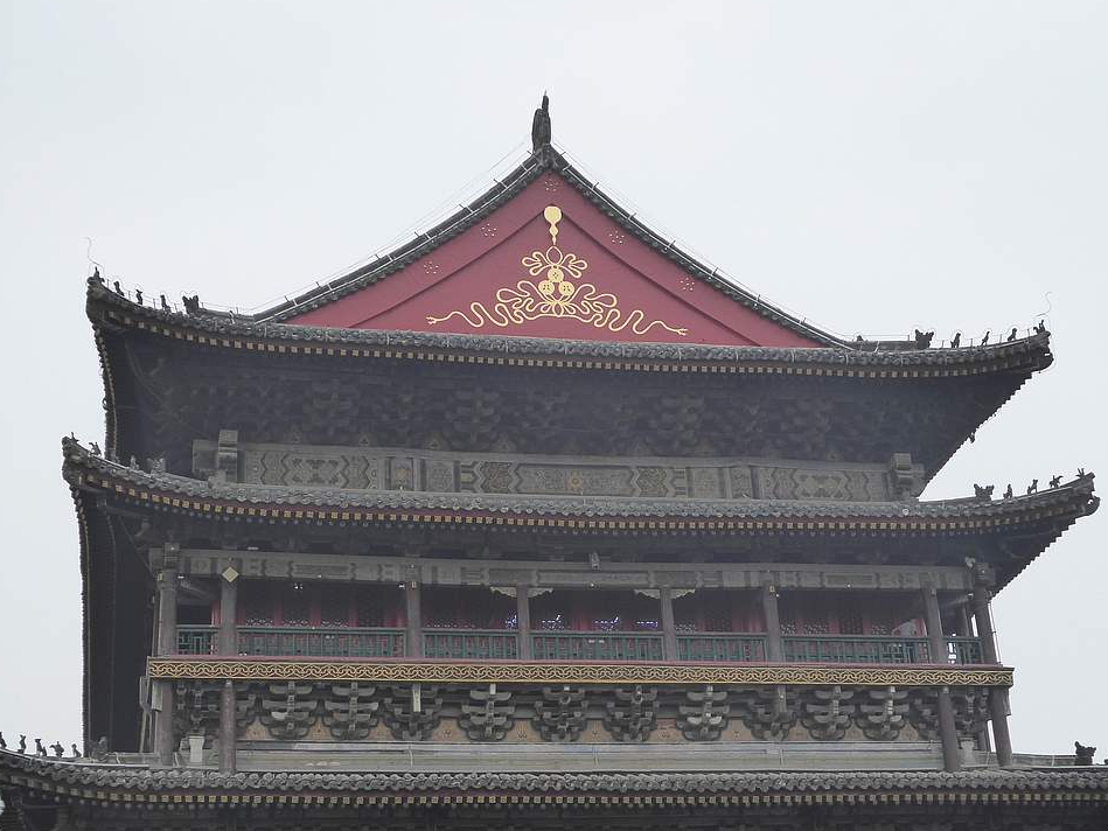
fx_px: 2145
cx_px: 592
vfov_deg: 21.9
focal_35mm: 67
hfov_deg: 29.0
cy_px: 509
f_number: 4.1
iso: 200
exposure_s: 1/200
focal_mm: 9
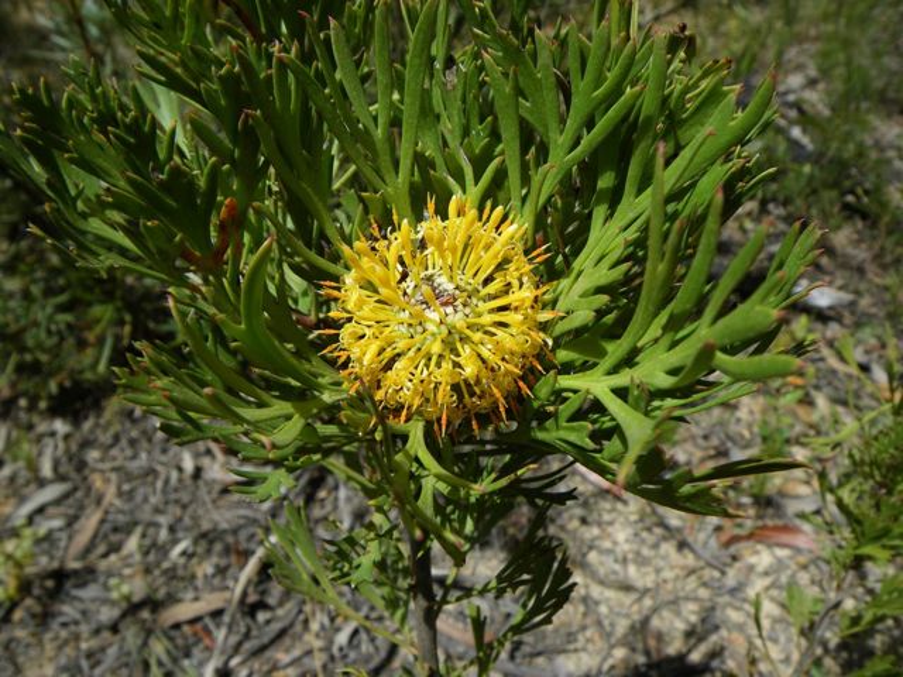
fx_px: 730
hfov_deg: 63.4
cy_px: 338
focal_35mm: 28
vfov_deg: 49.7
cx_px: 452
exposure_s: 1/320
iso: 50
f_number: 4.2
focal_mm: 5
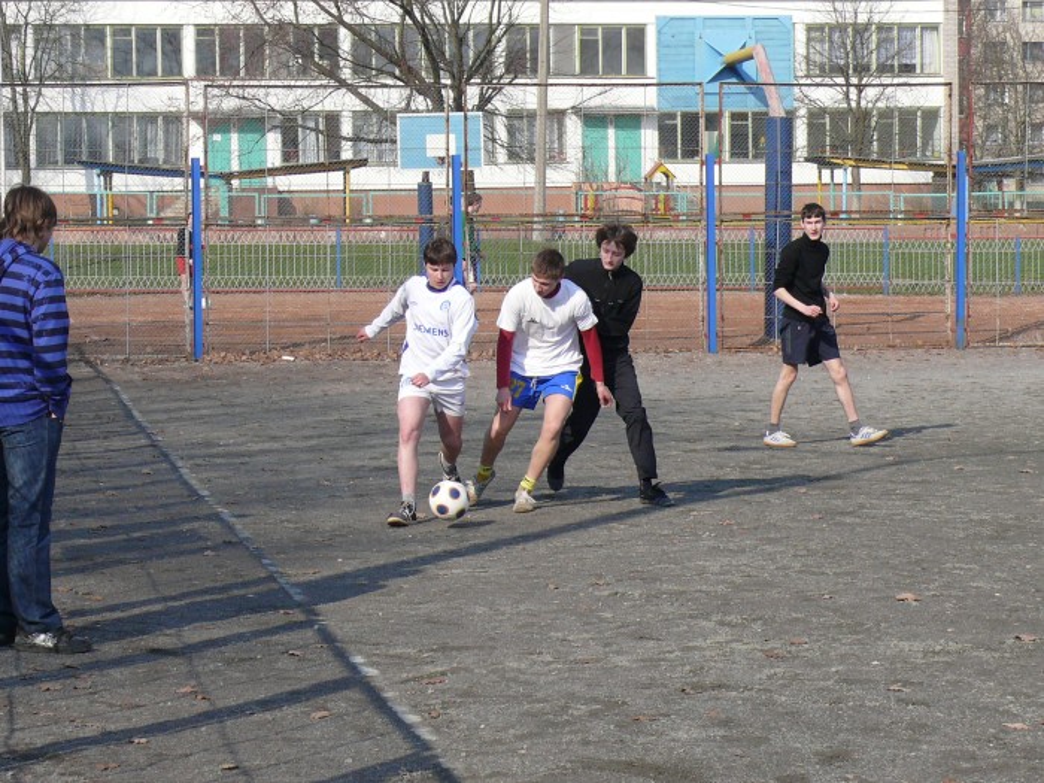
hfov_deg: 19.1
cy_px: 392
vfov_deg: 14.4
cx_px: 522
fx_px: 3106
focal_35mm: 103
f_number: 4
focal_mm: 13.6
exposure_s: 1/800
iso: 100
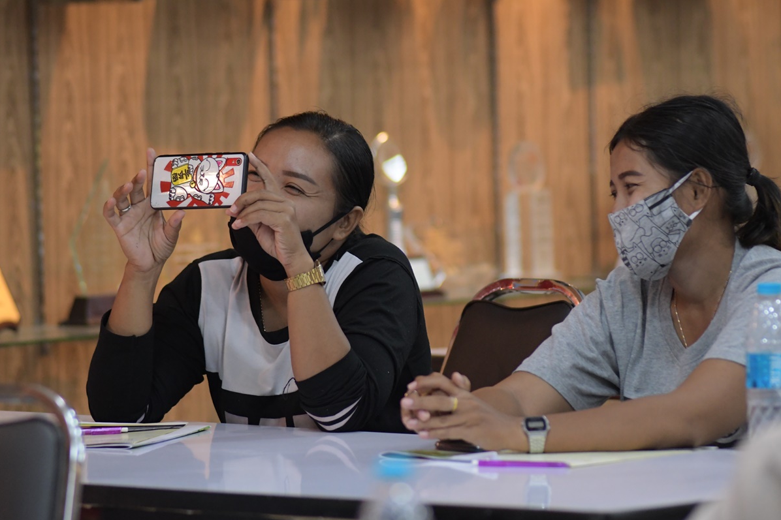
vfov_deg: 5.1
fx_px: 5878
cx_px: 390
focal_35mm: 271
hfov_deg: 7.6
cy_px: 260
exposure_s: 1/320
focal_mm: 180
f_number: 2.8
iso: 3200
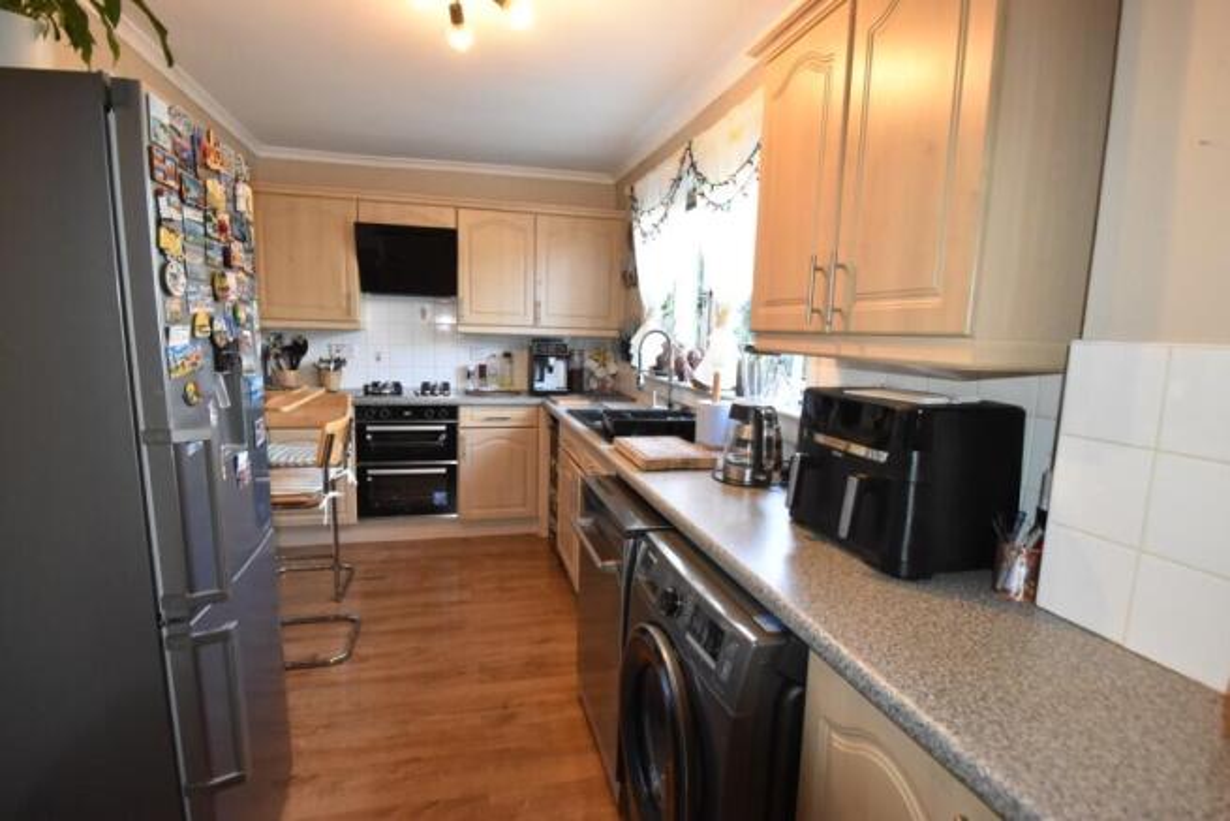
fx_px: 589
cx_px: 615
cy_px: 410
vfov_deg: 69.7
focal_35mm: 17
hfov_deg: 92.4
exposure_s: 1/60
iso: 1600
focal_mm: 11.5
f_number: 5
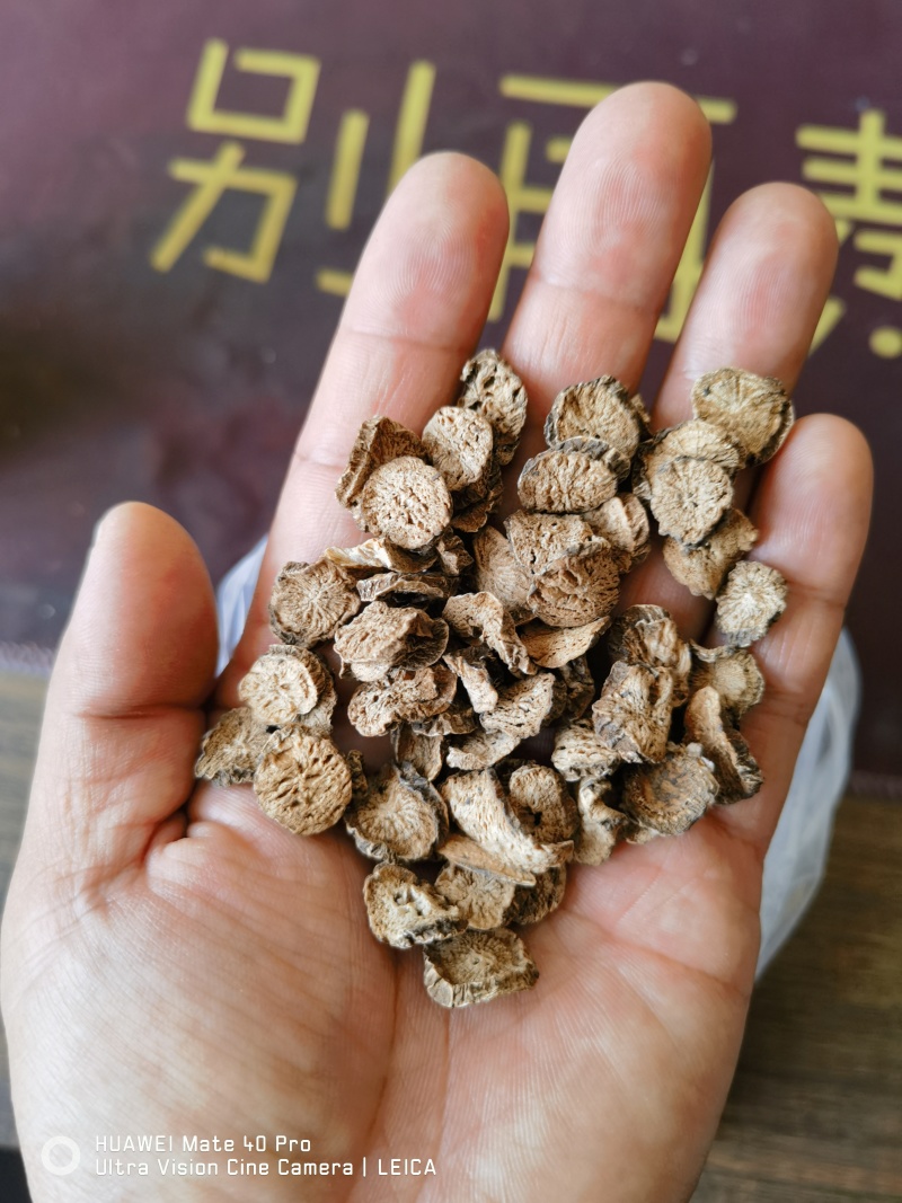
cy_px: 602
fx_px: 938
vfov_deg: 65.3
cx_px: 451
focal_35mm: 27
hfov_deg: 51.3
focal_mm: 6.67
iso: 125
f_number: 1.9
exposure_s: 1/100
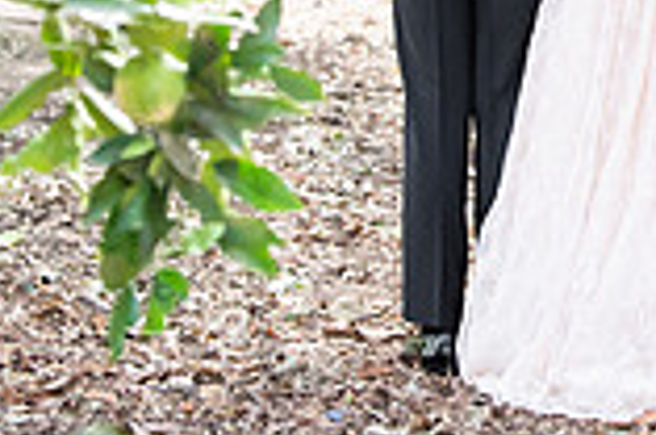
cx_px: 717
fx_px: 5037
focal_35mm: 277
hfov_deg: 7.4
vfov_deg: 4.9
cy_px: -187
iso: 1250
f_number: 4
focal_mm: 70
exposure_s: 1/250
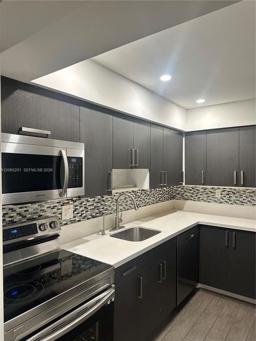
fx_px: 237
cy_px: 170
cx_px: 128
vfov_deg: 71.6
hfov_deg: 56.8
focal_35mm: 24
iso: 160
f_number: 1.78
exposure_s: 1/60
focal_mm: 6.86
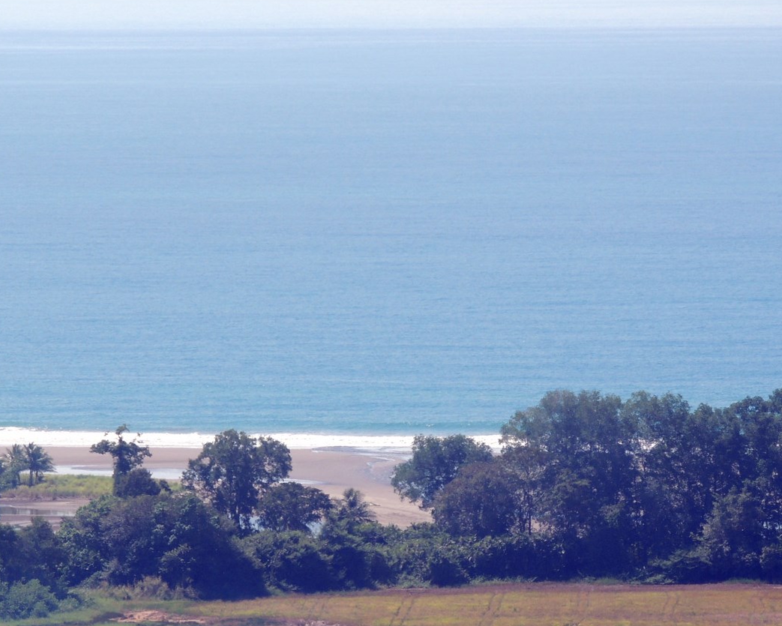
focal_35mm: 449
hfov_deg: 4.3
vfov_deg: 3.4
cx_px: 256
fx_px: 10395
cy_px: 382
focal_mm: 53.5
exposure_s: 1/640
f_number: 4.8
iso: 100
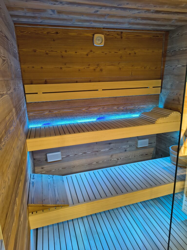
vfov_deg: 73.9
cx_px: 94
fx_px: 166
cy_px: 125
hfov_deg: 58.9
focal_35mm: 23
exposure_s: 1/120
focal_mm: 5.56
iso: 792
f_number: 1.8
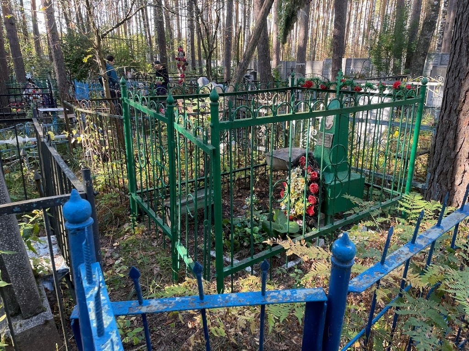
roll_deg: -0.4
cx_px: 234
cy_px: 176
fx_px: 352
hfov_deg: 67.3
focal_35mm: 26
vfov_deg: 53.1
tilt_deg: -17.2
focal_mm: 4.2
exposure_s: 1/121
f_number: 1.6
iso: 80
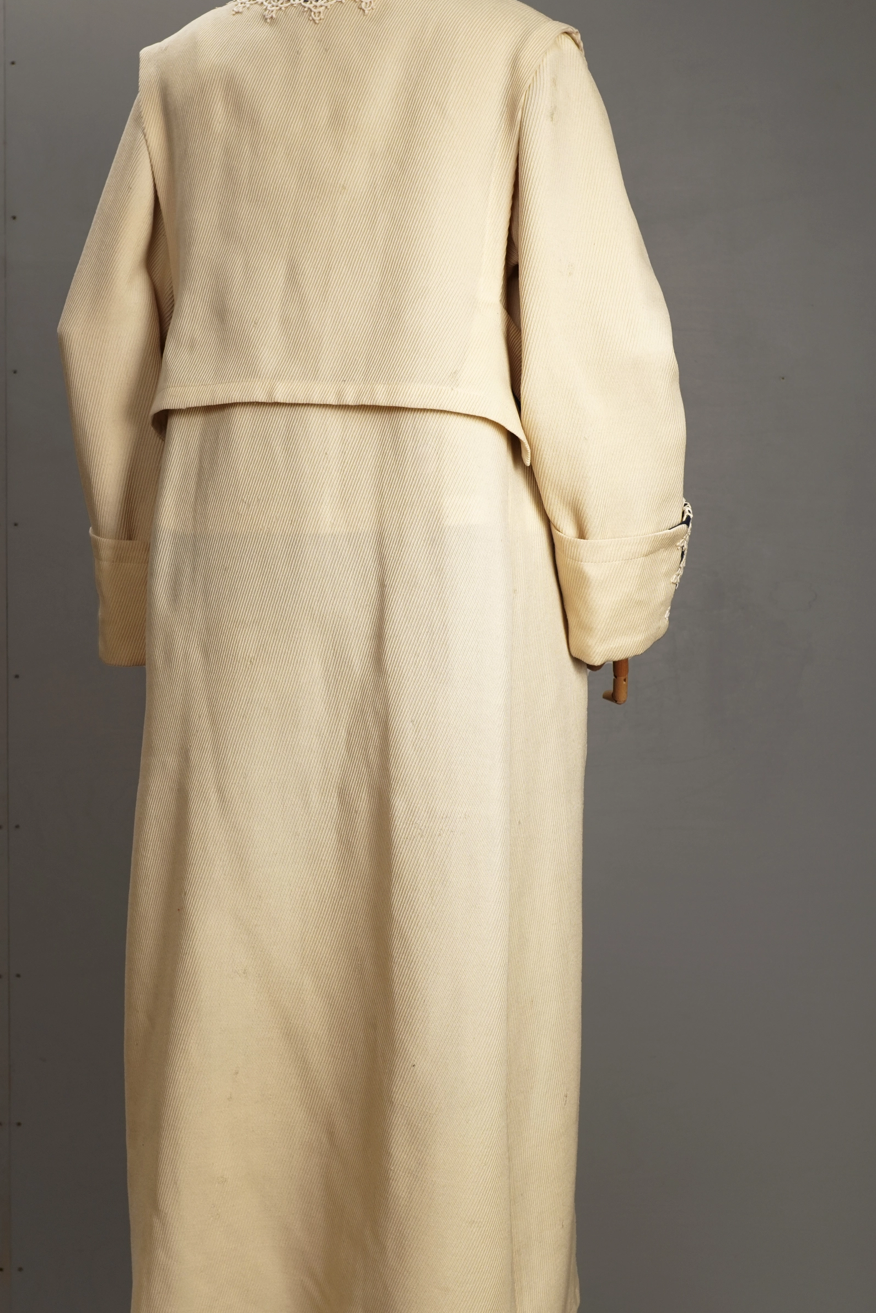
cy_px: 666
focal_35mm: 58
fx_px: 2117
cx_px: 352
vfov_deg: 34.5
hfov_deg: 23.3
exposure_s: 1/60
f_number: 5.6
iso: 400
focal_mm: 32
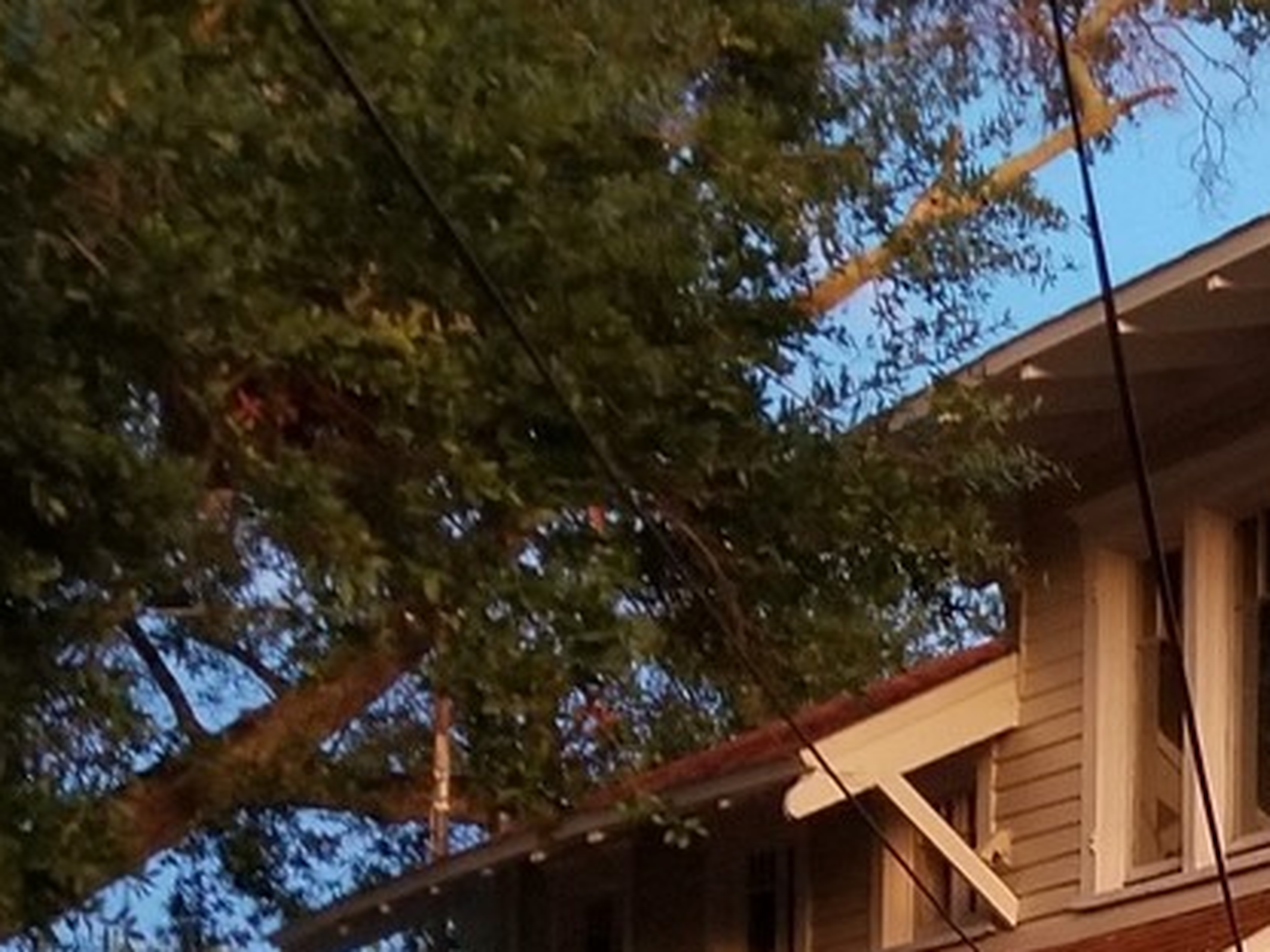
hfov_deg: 16.8
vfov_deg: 13.9
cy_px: 1434
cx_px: 2186
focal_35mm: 100
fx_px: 3669
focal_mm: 4.25
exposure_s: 1/23
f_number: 1.7
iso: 200
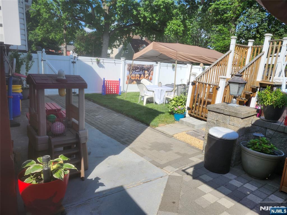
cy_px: 108
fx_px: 191
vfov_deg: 58.9
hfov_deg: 73.9
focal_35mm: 23
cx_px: 144
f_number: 1.8
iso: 25
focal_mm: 5.54
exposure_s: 1/1311
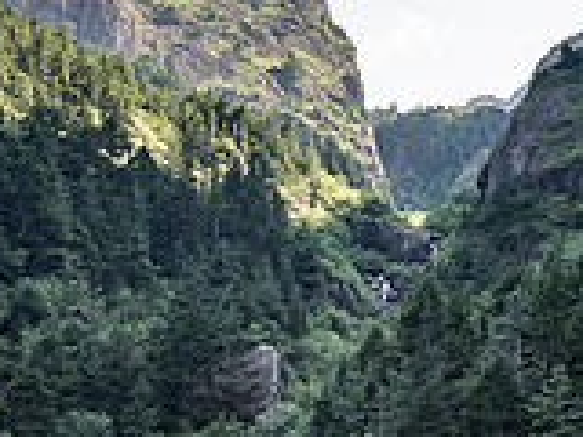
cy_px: 180
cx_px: 375
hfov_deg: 20.8
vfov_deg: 15.7
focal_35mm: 94
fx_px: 1583
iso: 250
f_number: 5.6
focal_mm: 13
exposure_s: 1/320
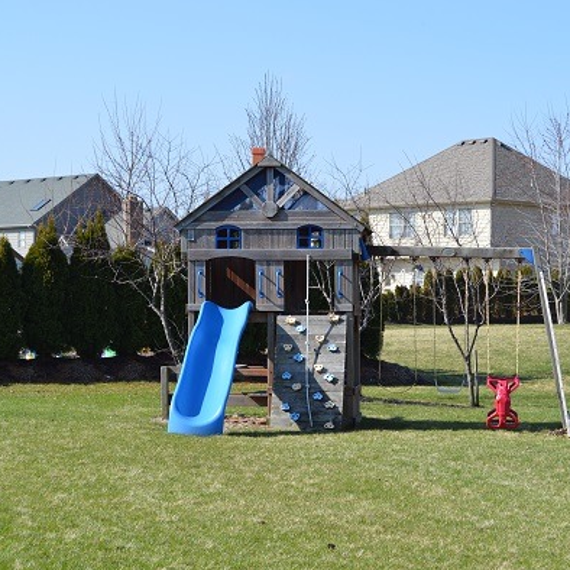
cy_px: 286
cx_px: 336
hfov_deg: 23.3
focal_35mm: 74
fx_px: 1379
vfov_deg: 23.4
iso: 100
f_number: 8
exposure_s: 1/250
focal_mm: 38
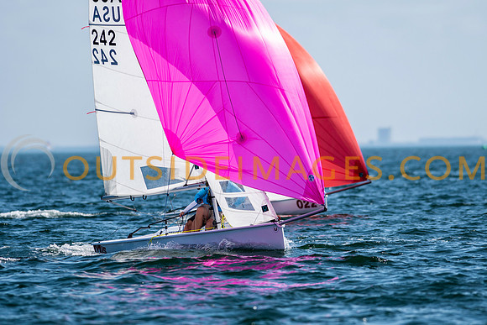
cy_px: 162
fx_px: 6250
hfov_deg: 4.5
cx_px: 244
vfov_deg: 3.0
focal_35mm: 462
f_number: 5
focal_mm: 300
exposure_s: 1/3200
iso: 200
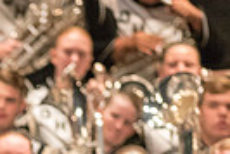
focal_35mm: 1306
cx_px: -121
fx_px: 8353
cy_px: 309
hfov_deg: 1.6
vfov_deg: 1.1
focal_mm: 300
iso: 4000
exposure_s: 1/500
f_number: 2.8
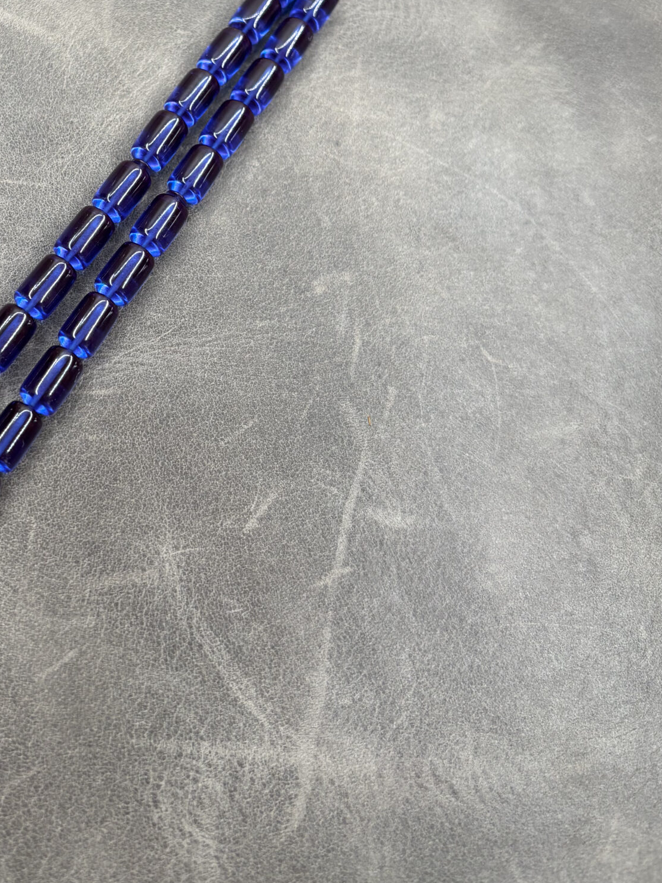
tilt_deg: -64.0
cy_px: 193
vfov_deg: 40.6
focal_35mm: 45
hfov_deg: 31.5
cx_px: 147
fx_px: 1148
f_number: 1.6
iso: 100
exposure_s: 1/100
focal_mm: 5.96
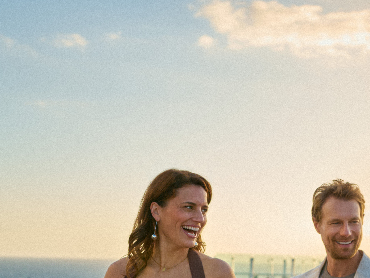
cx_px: 382
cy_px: 236
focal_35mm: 85
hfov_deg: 22.0
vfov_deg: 17.2
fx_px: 908
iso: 160
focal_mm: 35
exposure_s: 1/640
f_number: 3.5
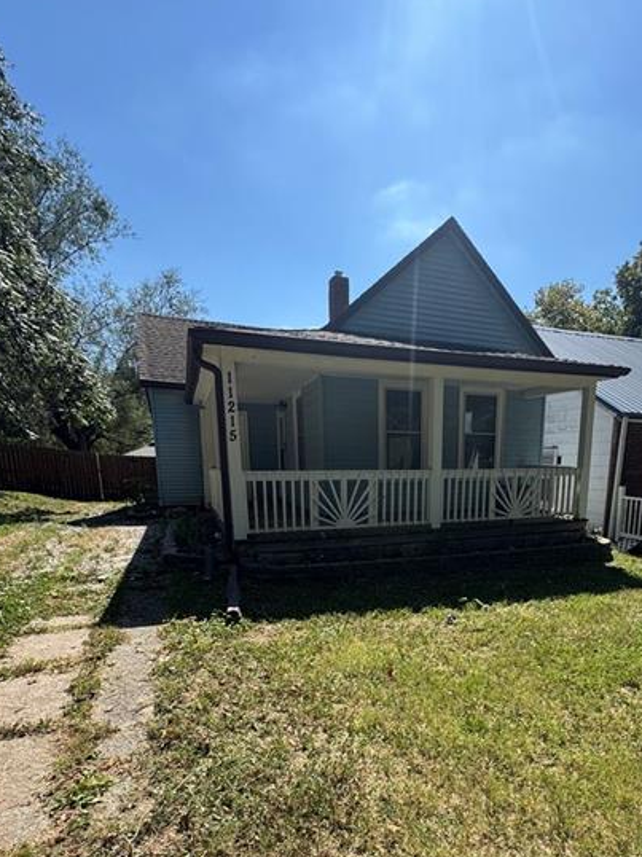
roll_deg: +0.7
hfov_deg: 65.3
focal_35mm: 20
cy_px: 570
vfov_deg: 79.1
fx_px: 495
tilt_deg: -12.4
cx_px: 387
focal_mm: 2.22
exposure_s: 1/879
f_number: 2.2
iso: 50
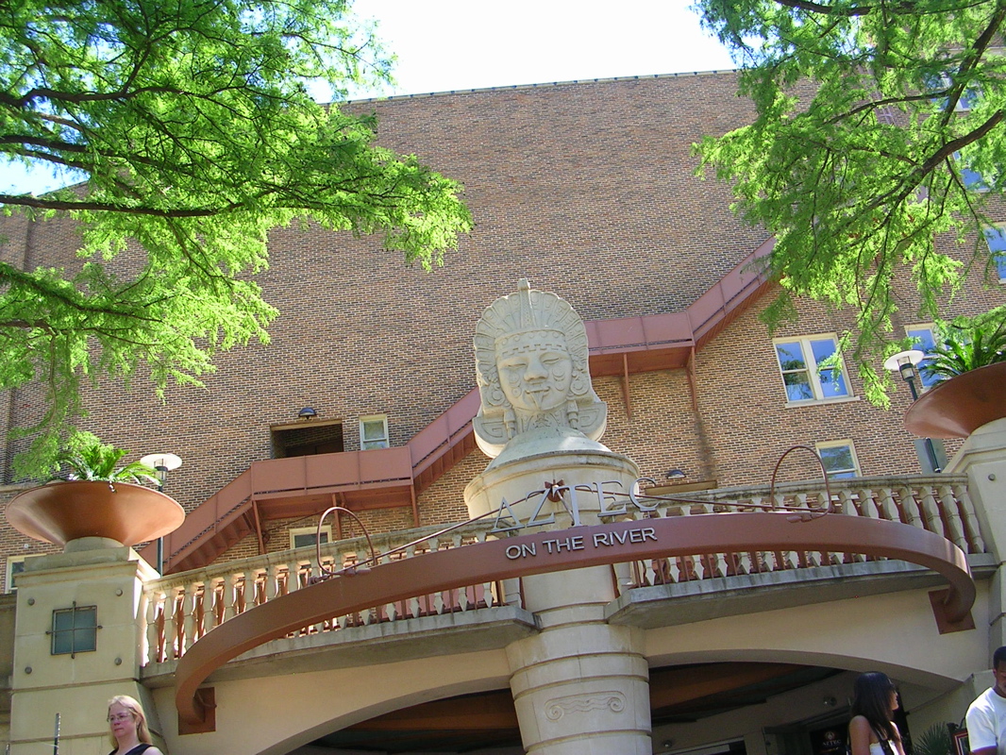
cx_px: 503
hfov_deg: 49.0
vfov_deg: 37.7
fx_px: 1105
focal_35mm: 38
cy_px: 378
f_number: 2.8
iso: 50
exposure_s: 1/148
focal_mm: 5.8
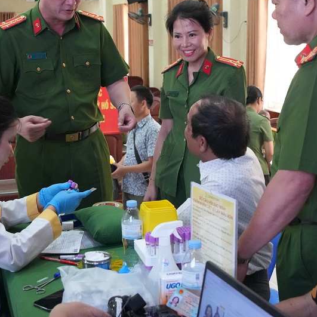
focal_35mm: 59
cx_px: 132
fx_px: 611
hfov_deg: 29.0
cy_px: 138
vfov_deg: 29.0
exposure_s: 1/160
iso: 4000
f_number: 4
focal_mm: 24
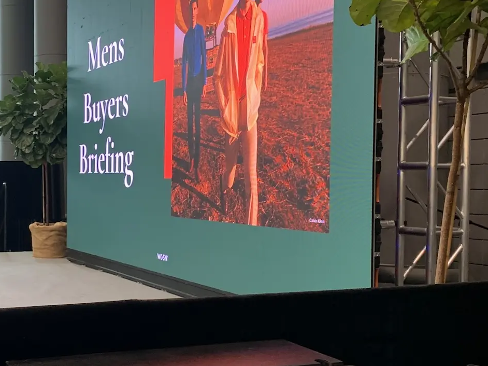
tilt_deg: -2.5
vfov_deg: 27.5
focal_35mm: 53
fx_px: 747
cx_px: 107
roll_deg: -0.8
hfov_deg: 35.2
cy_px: 199
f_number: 1.8
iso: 100
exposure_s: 1/60
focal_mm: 4.2
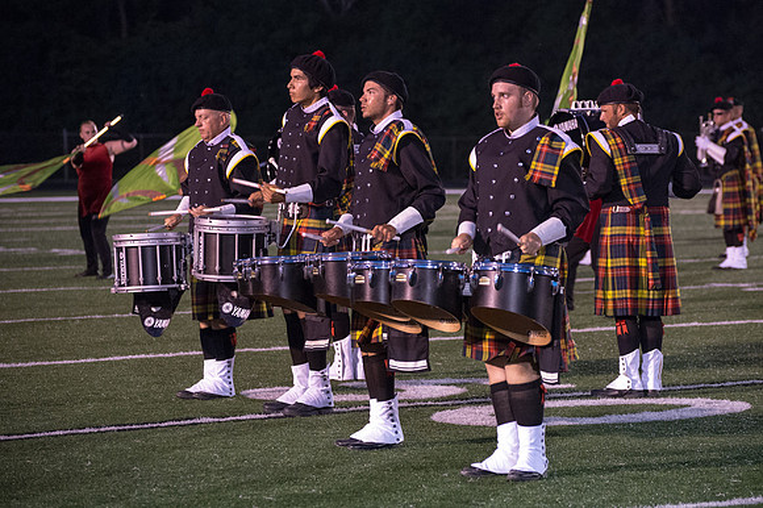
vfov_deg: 9.6
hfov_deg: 14.4
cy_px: 258
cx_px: 422
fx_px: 3024
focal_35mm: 143
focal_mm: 125
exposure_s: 1/200
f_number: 4.8
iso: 11400
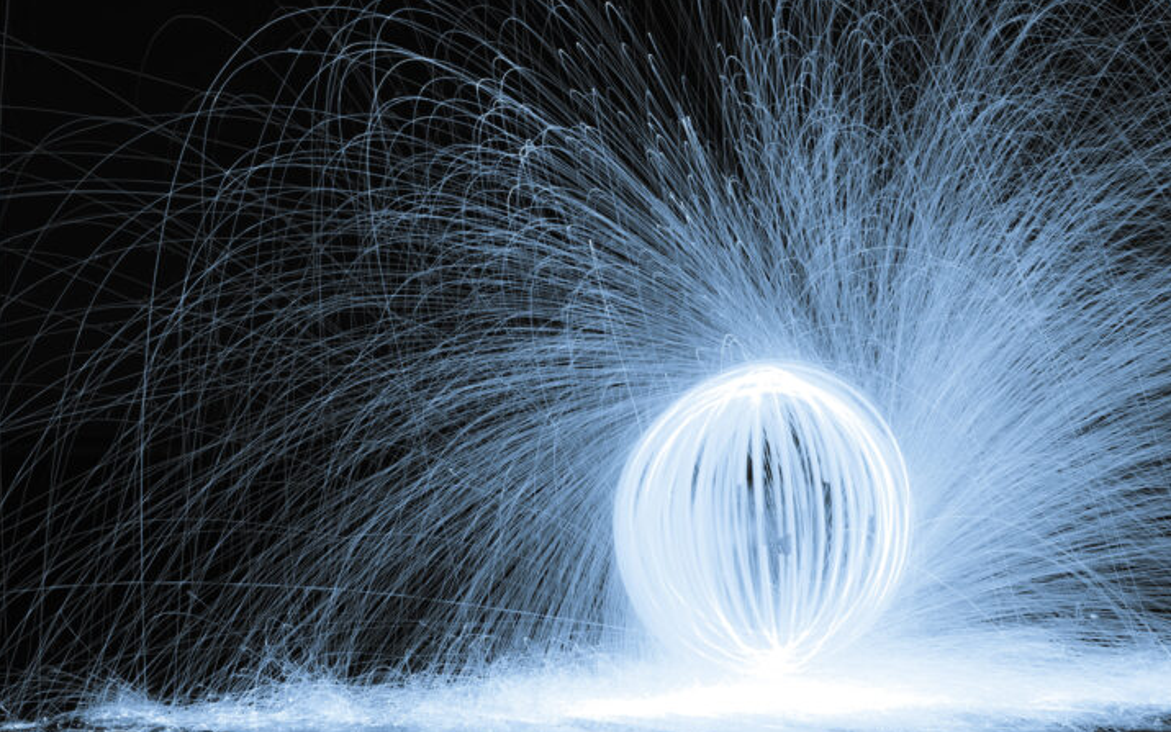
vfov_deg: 17.8
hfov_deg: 28.0
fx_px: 2330
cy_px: 513
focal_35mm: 73
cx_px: 809
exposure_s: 15
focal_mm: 50
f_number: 8
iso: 100
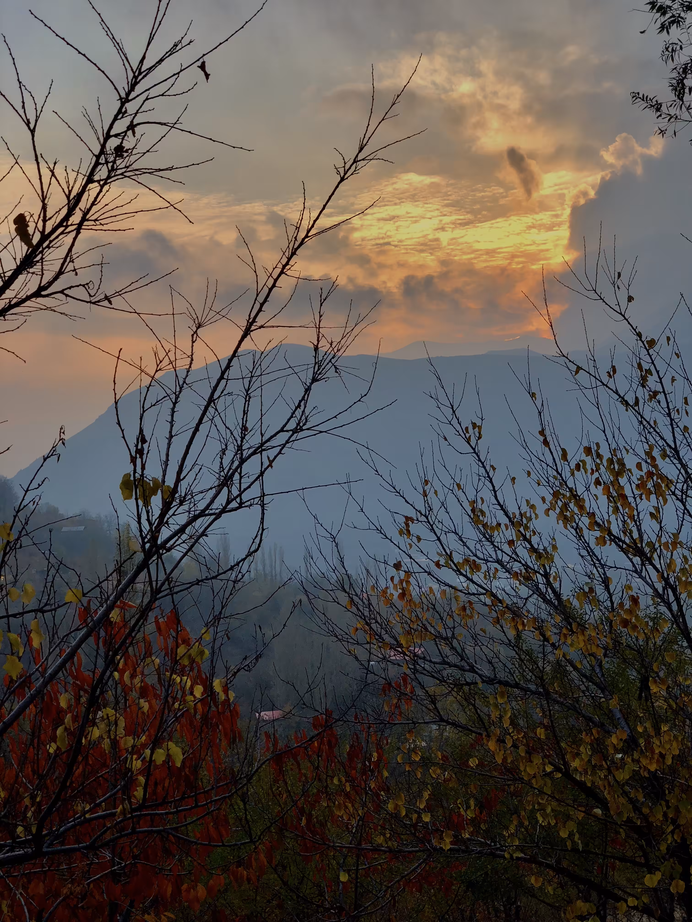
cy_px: 461
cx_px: 346
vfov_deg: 36.8
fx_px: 1386
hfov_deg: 28.0
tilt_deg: +0.1
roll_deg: +2.8
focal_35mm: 52
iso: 16
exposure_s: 1/190
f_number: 2.4
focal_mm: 6
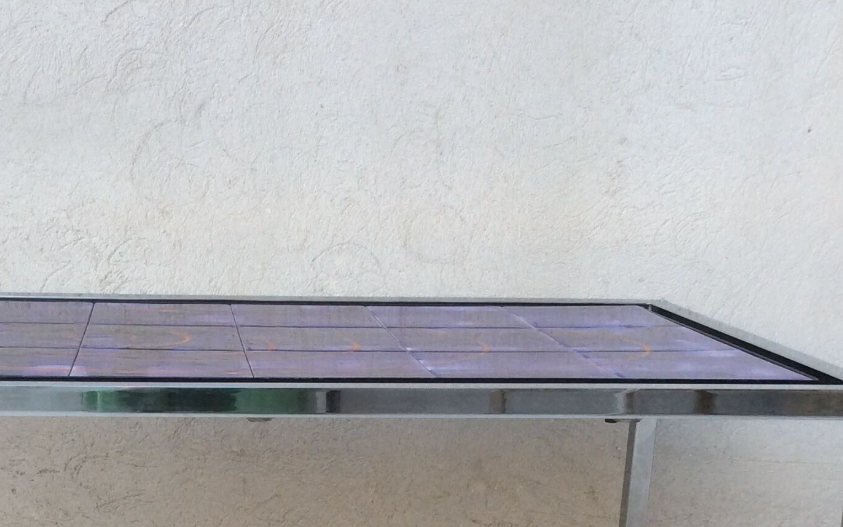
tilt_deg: -14.7
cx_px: 228
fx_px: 1470
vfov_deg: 19.9
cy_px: 466
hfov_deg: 31.5
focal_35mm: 64
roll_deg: -0.2
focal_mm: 3.3
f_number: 2.4
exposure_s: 1/107
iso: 32
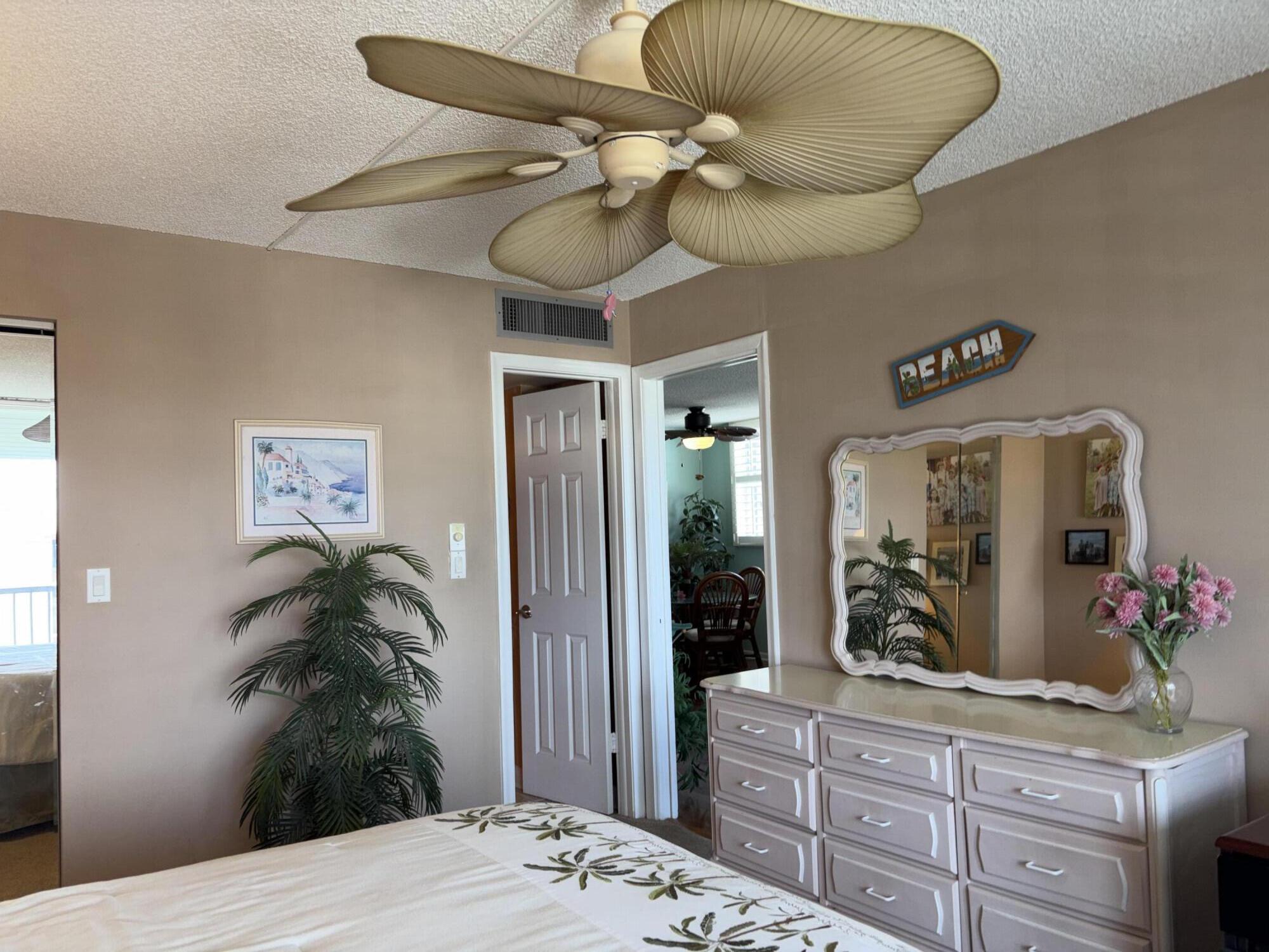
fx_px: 953
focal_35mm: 26
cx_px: 634
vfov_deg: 53.1
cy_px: 476
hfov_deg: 67.3
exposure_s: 1/41
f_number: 1.6
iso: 32
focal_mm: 5.96
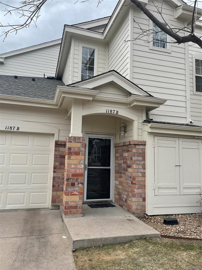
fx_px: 202
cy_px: 135
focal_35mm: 26
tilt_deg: +8.5
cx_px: 101
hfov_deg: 53.1
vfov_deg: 67.3
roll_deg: -1.3
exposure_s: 1/2257
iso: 32
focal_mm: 4.2
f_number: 1.6
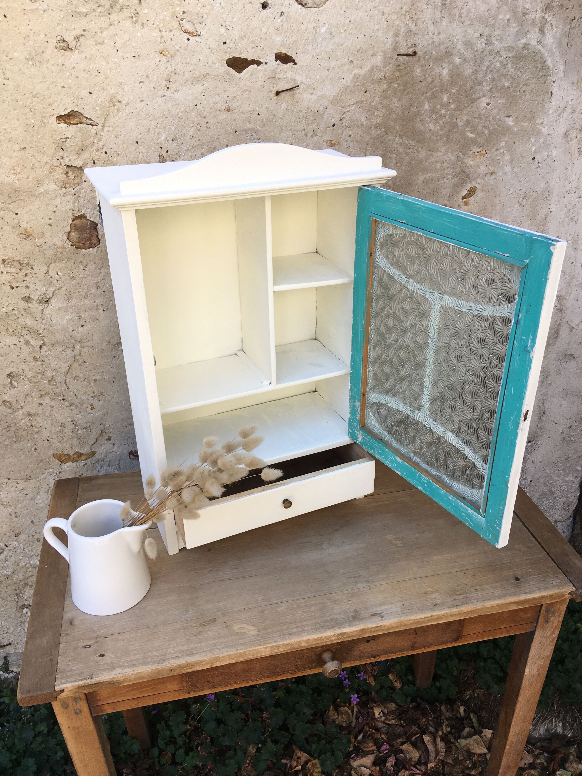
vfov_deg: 61.7
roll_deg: +1.4
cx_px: 291
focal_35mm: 29
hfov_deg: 48.2
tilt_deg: -28.5
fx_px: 650
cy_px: 388
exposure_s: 1/337
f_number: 2.2
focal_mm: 4.15
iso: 25
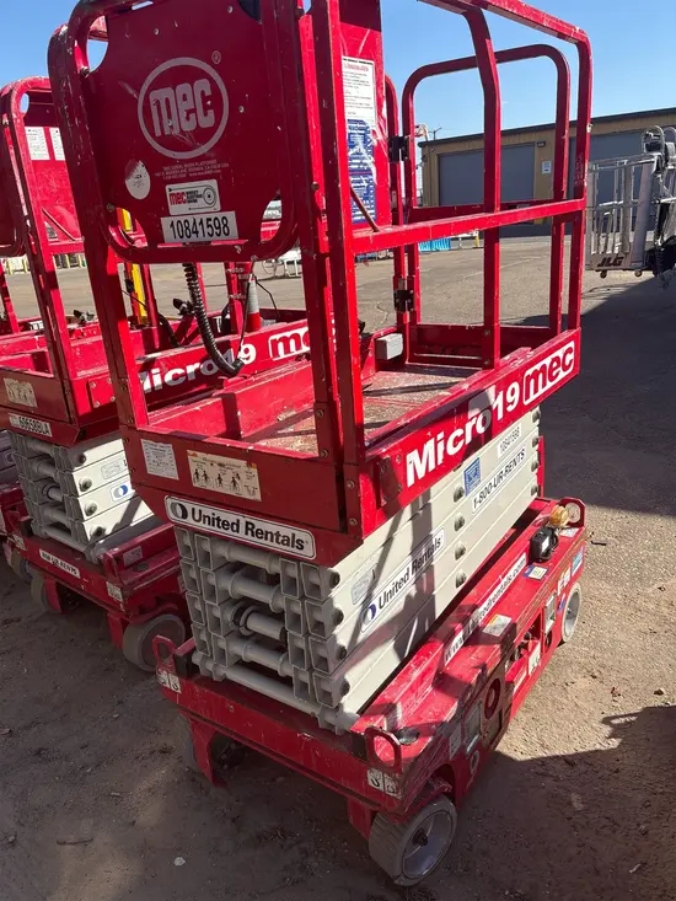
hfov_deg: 53.1
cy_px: 450
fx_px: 677
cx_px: 338
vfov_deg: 67.3
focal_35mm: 26
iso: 50
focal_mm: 5.96
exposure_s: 1/2151
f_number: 1.6
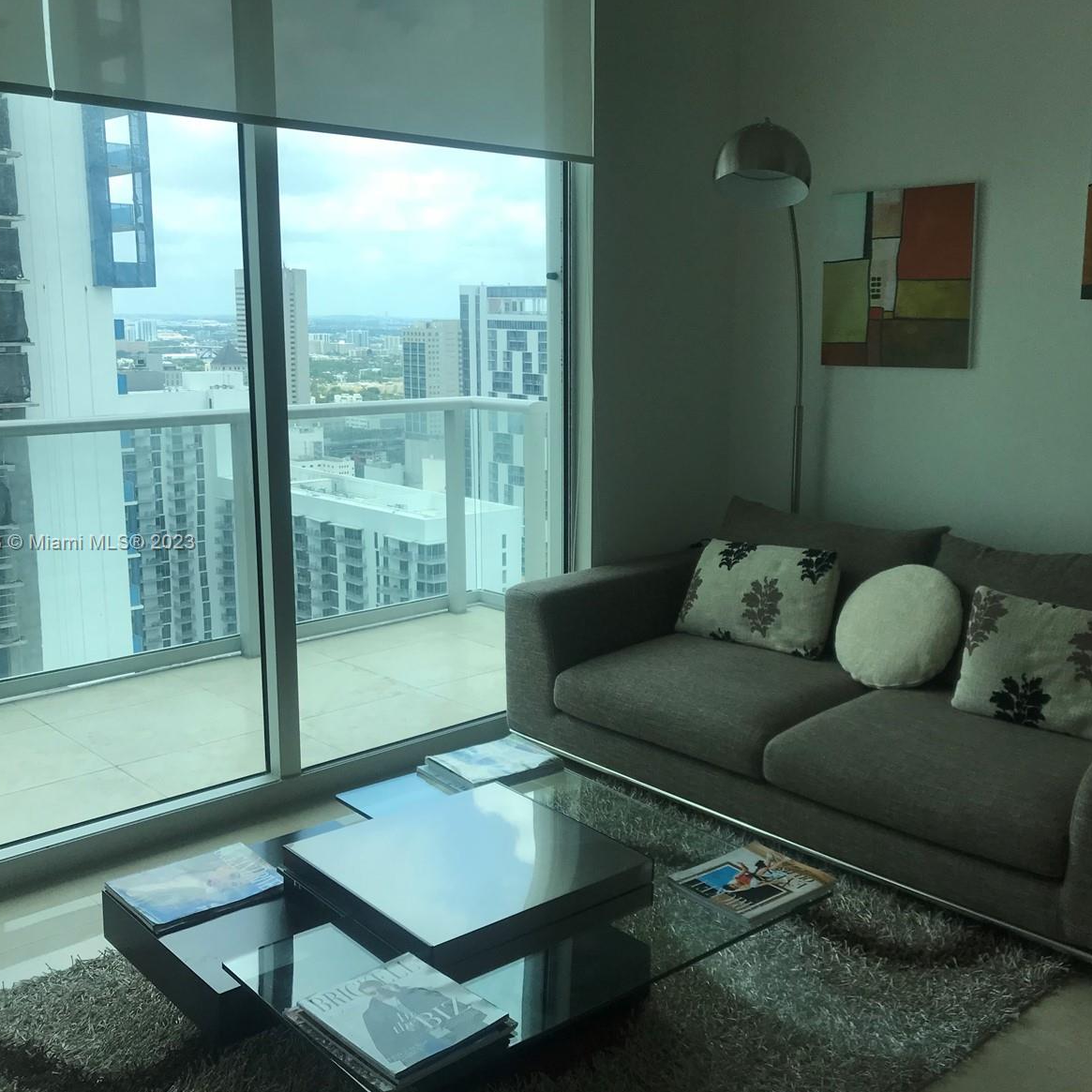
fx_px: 1213
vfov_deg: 48.5
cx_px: 645
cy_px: 544
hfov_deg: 48.2
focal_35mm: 34
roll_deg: -0.9
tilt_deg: -10.8
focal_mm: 3.99
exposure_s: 1/805
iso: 20
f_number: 1.8
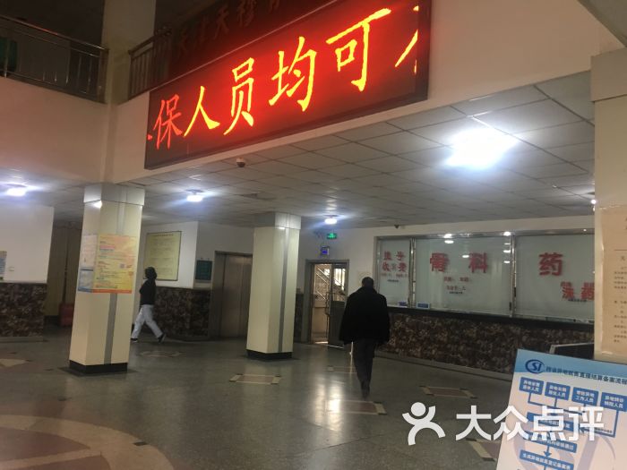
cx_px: 314
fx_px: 525
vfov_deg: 48.2
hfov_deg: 61.7
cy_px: 235
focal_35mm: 29
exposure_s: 1/33
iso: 125
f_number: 2.2
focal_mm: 4.15
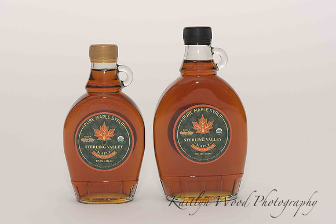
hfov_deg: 22.8
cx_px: 168
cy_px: 112
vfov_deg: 15.3
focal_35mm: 89
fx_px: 833
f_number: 13
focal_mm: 85
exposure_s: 1/100
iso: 400
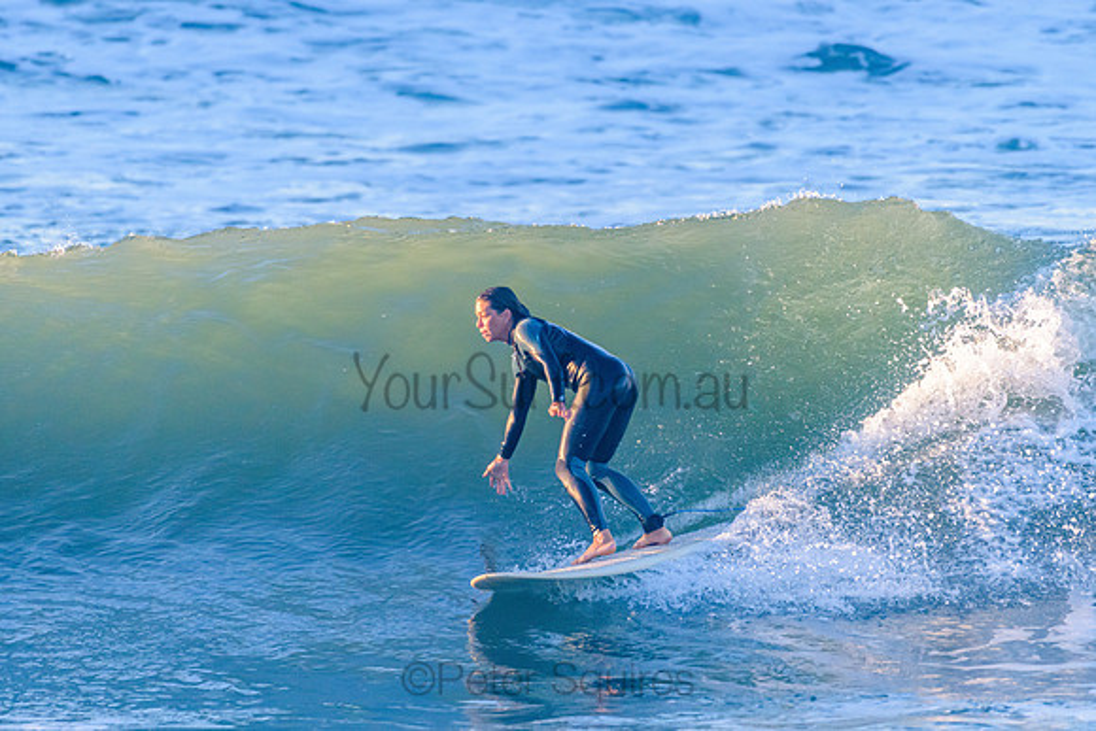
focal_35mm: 608
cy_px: 365
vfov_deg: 2.3
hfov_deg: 3.4
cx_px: 548
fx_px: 18514
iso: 1100
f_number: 5.6
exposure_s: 1/2000
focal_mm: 500
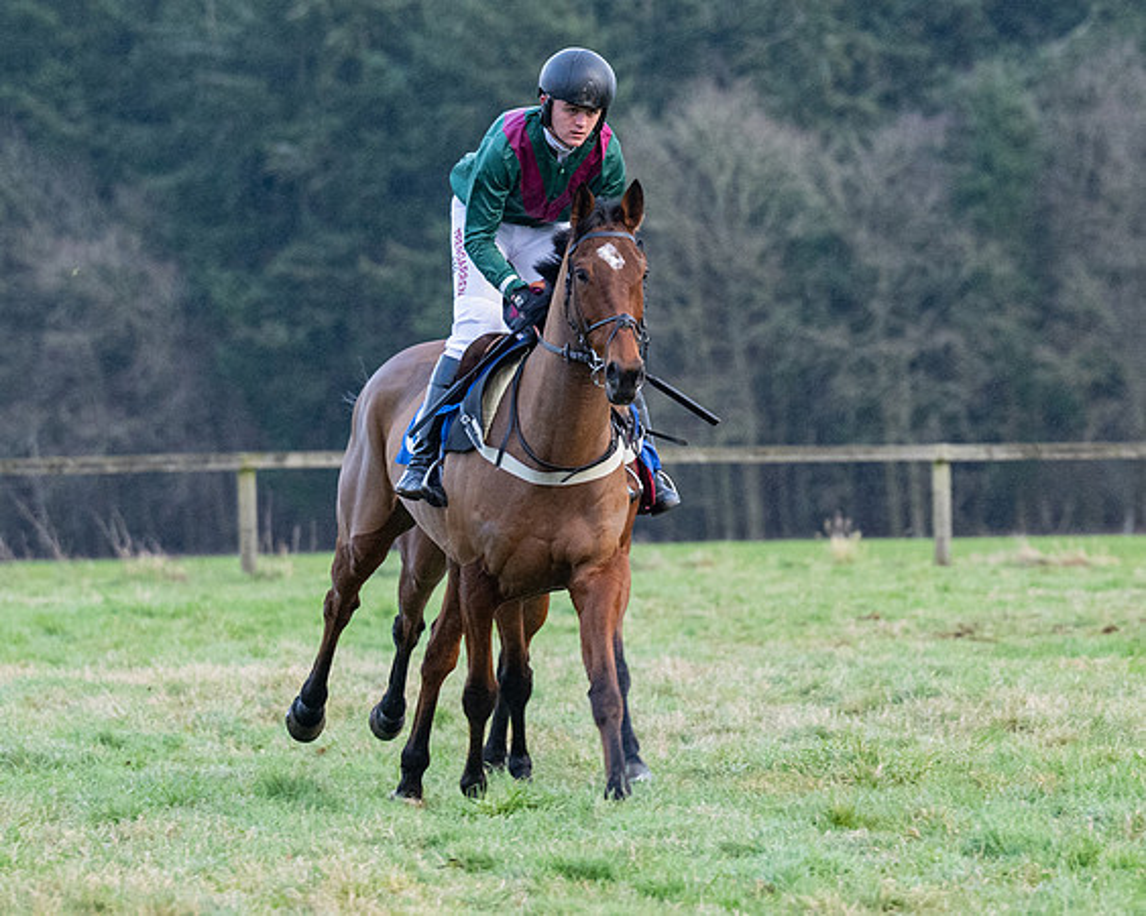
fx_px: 12804
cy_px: 487
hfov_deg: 5.1
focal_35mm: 378
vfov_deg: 4.1
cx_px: 655
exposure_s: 1/500
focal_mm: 160
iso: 1250
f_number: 4
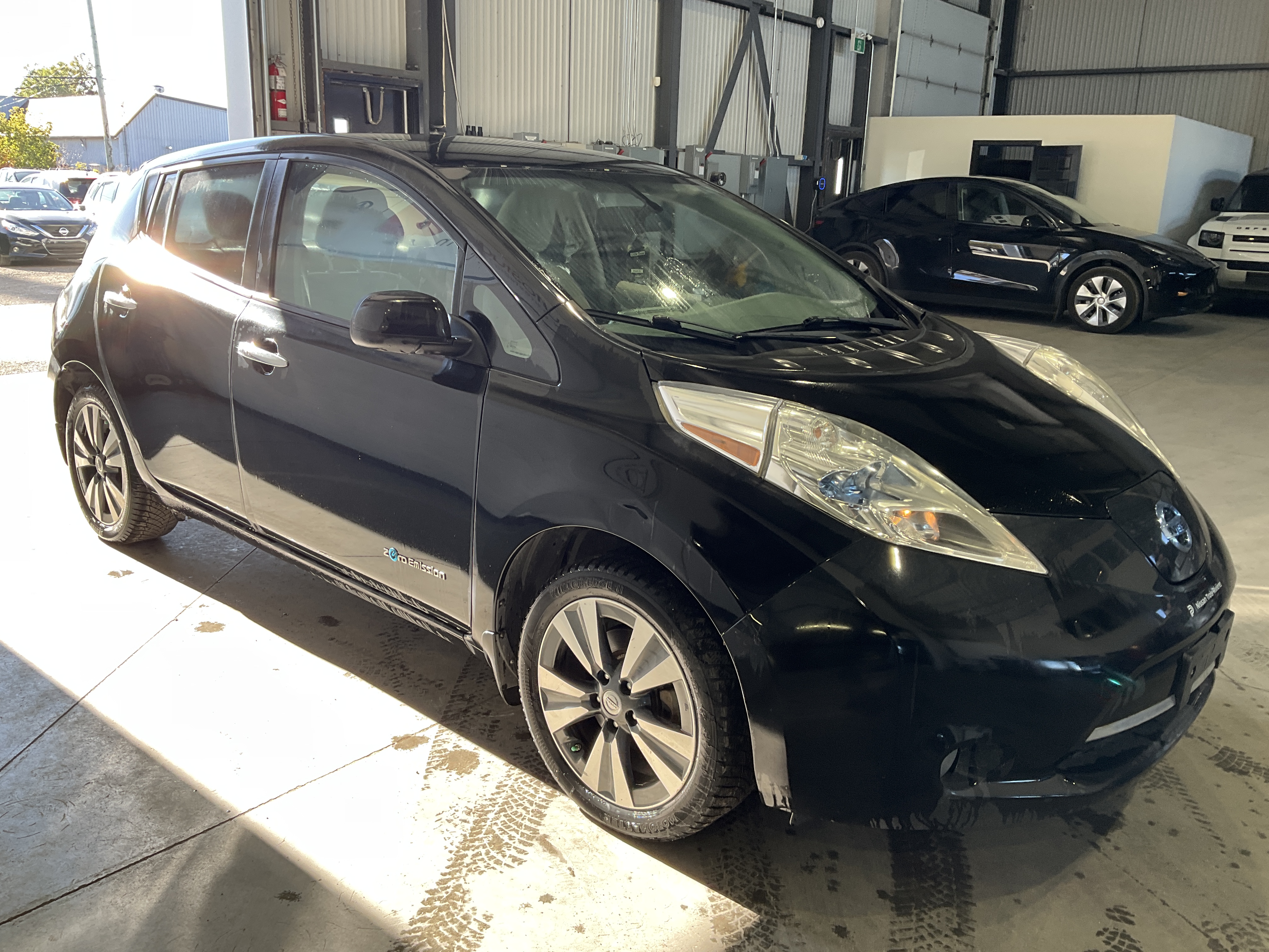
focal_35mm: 29
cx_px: 634
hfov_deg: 61.7
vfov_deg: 48.2
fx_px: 1063
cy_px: 476
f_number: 1.8
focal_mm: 3
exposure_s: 1/122
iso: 32
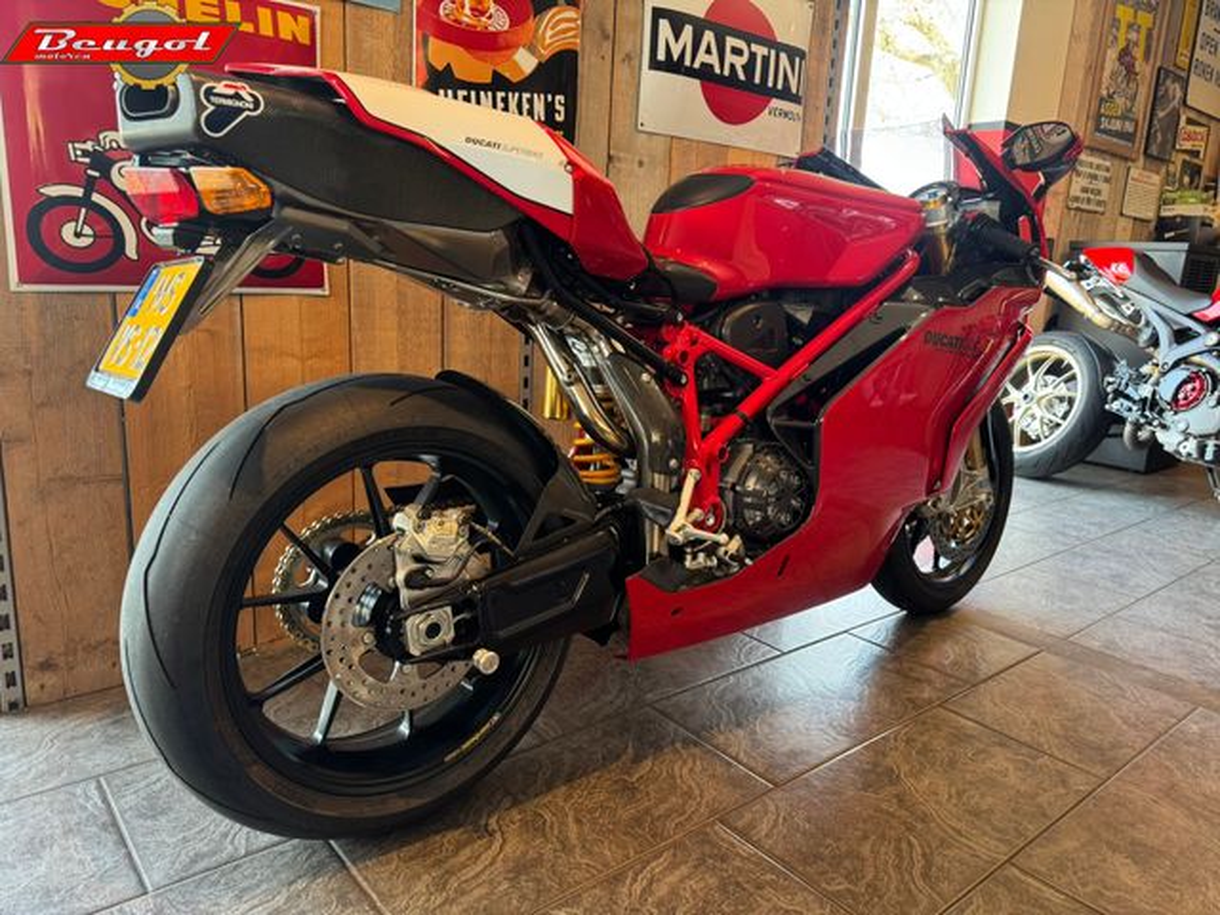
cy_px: 458
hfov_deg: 71.6
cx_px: 610
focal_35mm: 24
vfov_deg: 56.8
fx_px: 846
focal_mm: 6.76
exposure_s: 1/50
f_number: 1.78
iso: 125
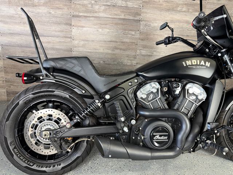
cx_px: 116
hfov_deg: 71.6
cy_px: 88
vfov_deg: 56.8
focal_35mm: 24
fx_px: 162
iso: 64
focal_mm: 6.76
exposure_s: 1/22
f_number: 1.78
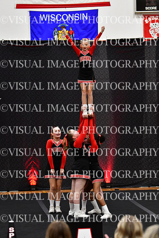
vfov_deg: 12.4
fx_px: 1092
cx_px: 80
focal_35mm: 165
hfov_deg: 8.3
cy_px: 119
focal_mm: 110
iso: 4000
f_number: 3.5
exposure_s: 1/500
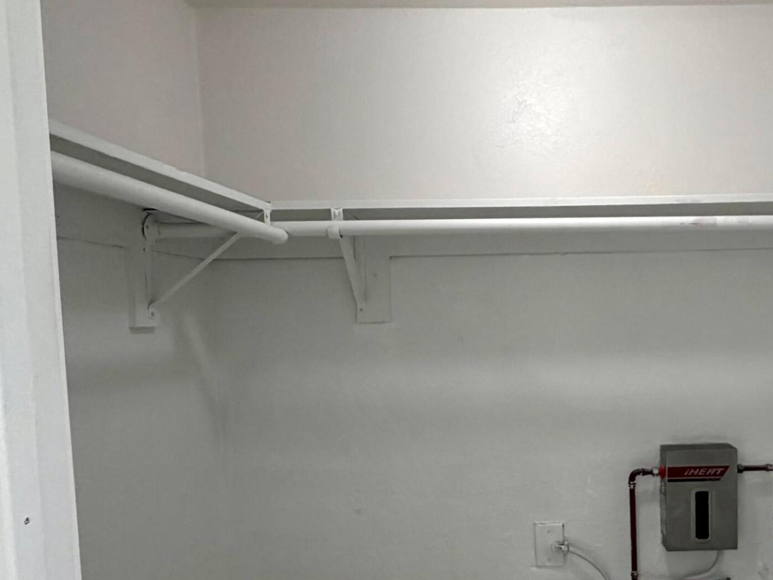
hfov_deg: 57.5
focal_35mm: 30
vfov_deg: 46.4
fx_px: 670
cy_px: 360
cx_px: 560
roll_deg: +0.7
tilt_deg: -5.0
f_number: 2.2
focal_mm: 2.22
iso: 125
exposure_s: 1/120
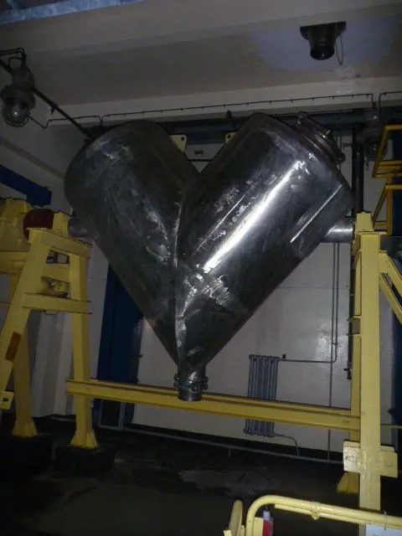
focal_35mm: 28
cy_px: 268
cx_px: 201
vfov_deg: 63.4
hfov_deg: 49.7
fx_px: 434
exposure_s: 1/8
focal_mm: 4.9
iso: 400
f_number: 3.3
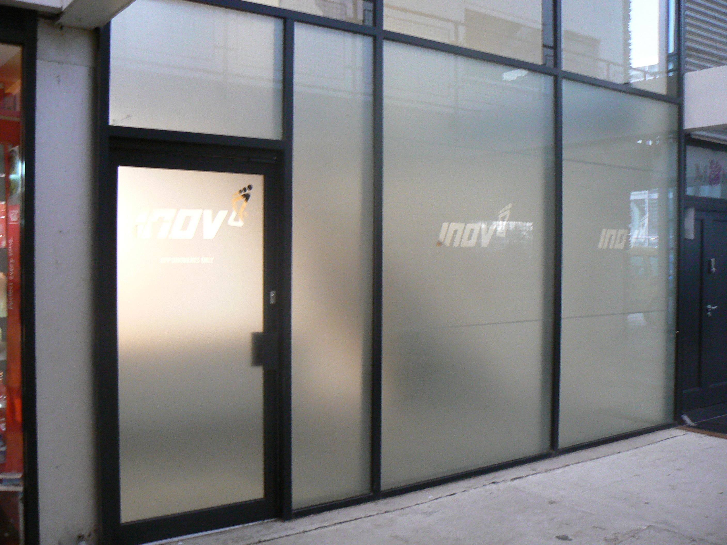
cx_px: 364
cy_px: 272
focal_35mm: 36
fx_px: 756
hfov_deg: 51.4
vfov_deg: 39.7
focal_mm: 6
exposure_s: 1/13
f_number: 2.8
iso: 200
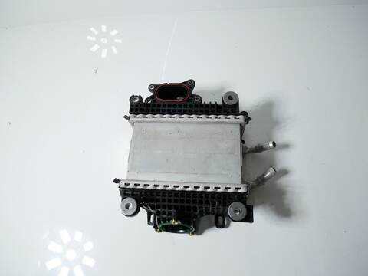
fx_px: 255
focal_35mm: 24
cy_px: 138
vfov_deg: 56.8
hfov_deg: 71.6
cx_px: 184
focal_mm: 12
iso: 200
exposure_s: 1/100
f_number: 3.5
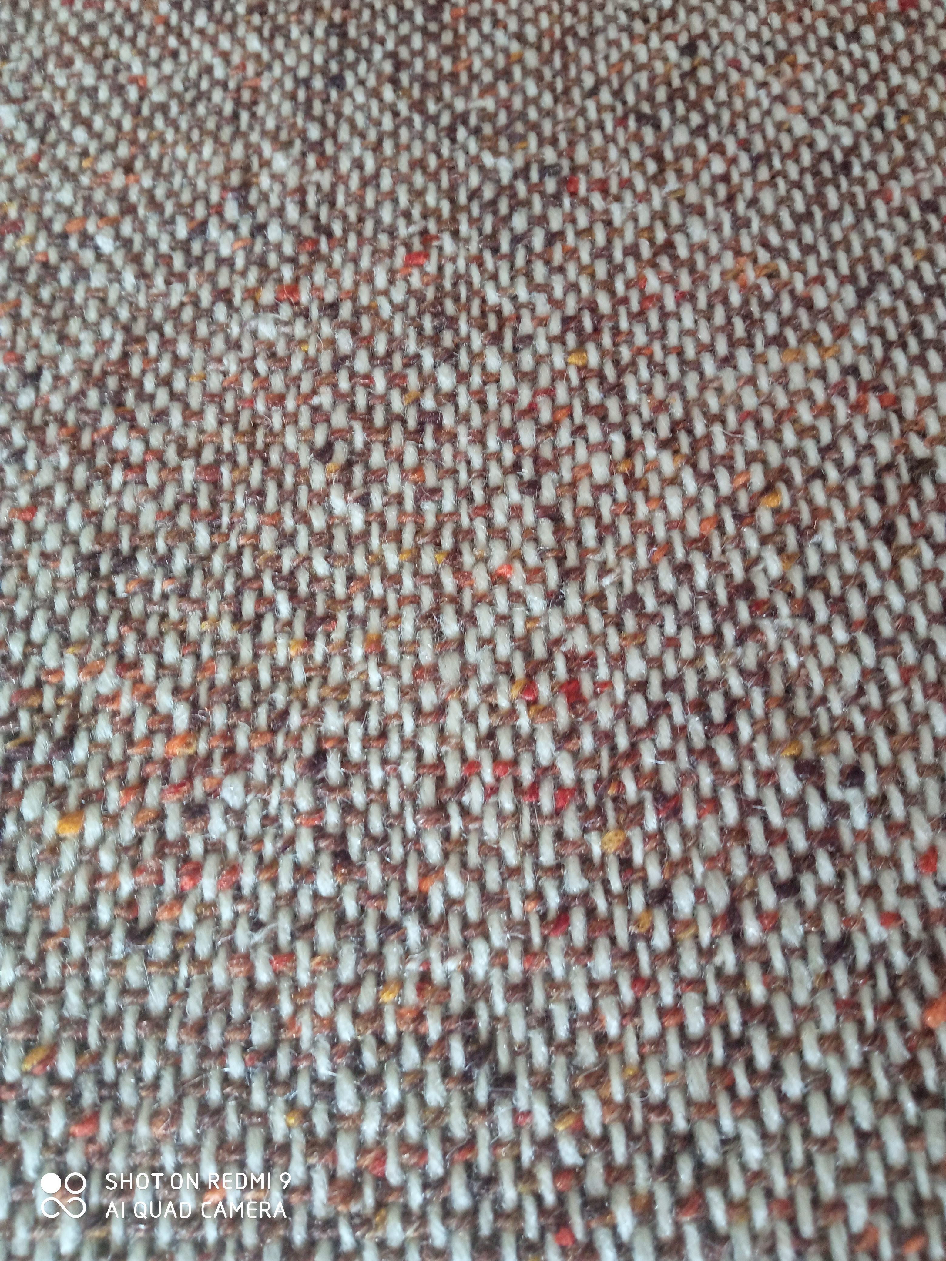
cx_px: 473
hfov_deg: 51.4
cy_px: 630
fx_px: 984
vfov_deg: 65.3
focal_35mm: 27
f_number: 2.2
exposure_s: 1/20
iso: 821
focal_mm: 3.79
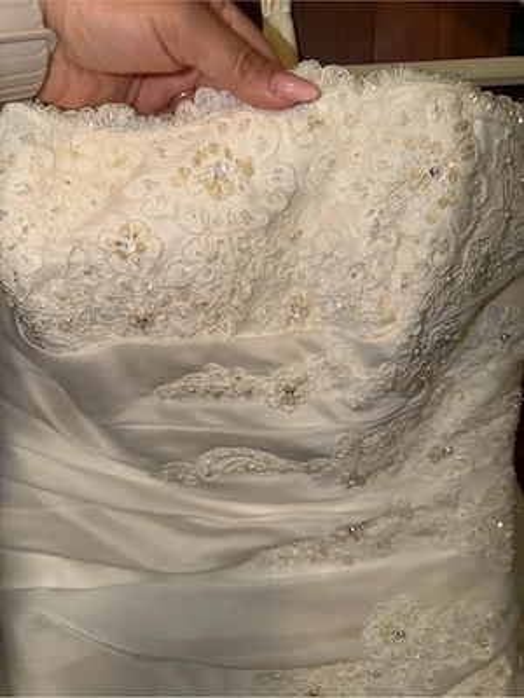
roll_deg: +1.2
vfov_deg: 71.6
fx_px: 484
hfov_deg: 56.8
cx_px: 262
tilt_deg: -20.6
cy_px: 349
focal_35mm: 24
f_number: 1.78
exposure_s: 1/52
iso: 50
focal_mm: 6.76
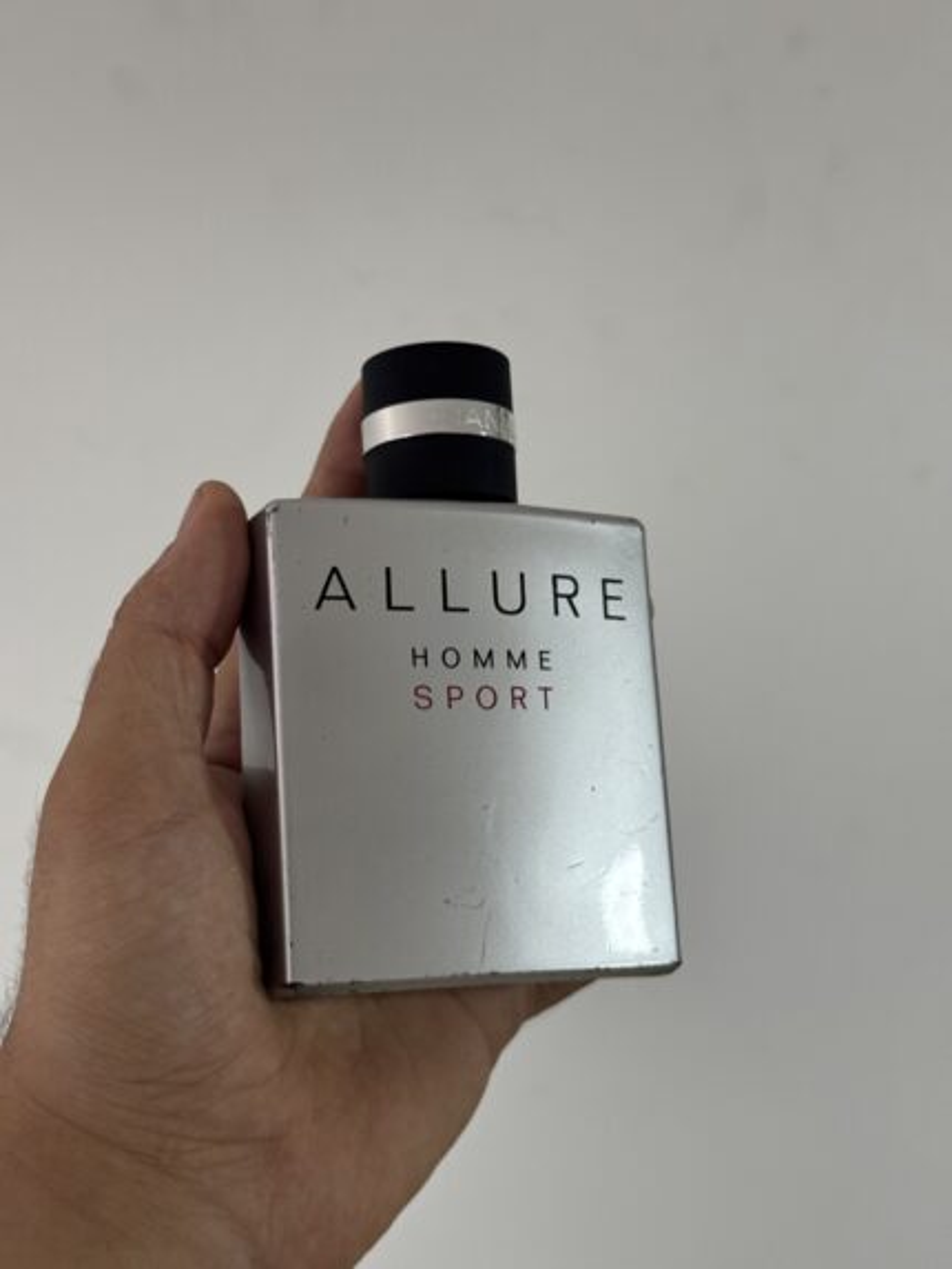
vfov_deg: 39.6
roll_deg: -2.5
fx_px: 1759
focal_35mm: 48
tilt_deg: -25.7
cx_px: 476
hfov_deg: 30.3
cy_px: 634
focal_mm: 6.76
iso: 80
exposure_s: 1/50
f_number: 1.78
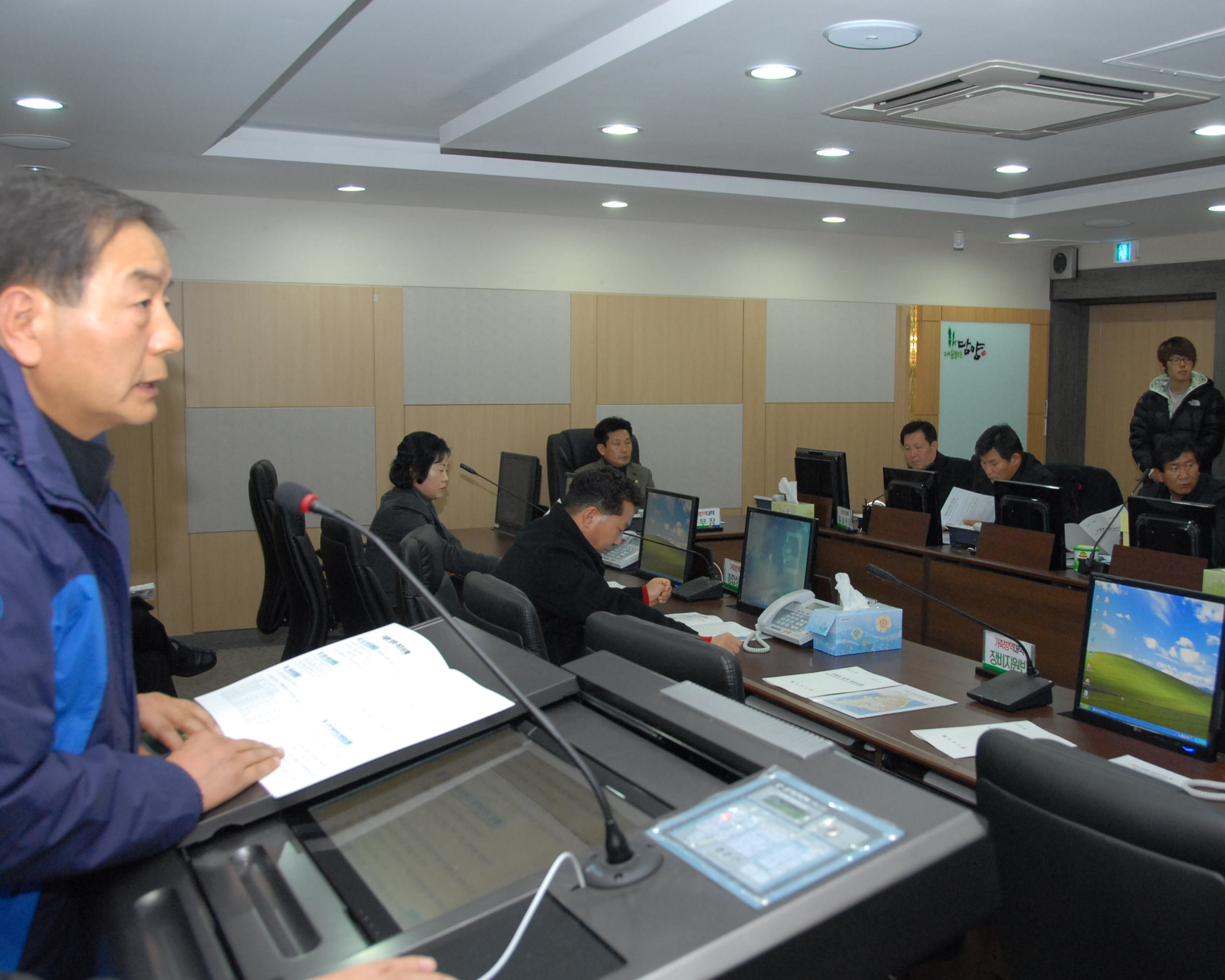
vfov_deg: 43.4
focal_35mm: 34
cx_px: 712
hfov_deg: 52.6
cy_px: 490
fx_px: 1233
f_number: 4.5
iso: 640
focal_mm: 20
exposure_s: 1/60
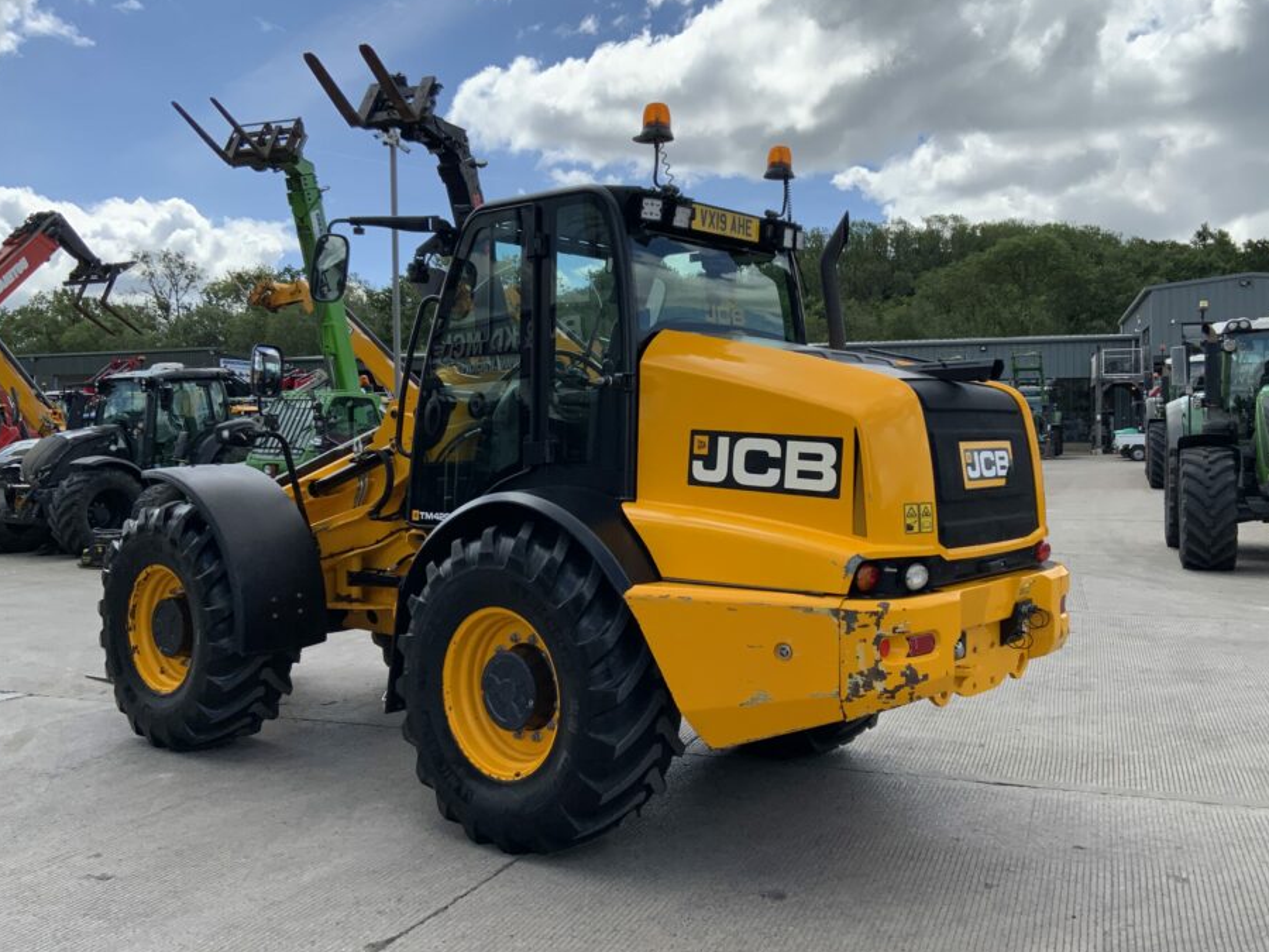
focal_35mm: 33
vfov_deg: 42.9
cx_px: 692
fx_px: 1210
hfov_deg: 55.3
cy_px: 464
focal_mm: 3
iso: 16
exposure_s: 1/1848
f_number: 1.8
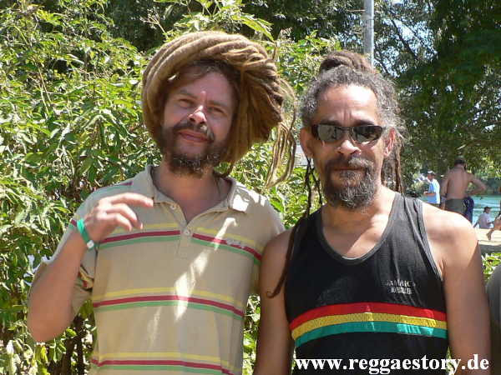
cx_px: 250
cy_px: 188
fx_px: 507
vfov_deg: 40.7
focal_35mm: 35
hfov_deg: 52.6
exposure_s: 1/200
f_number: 4
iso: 64
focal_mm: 6
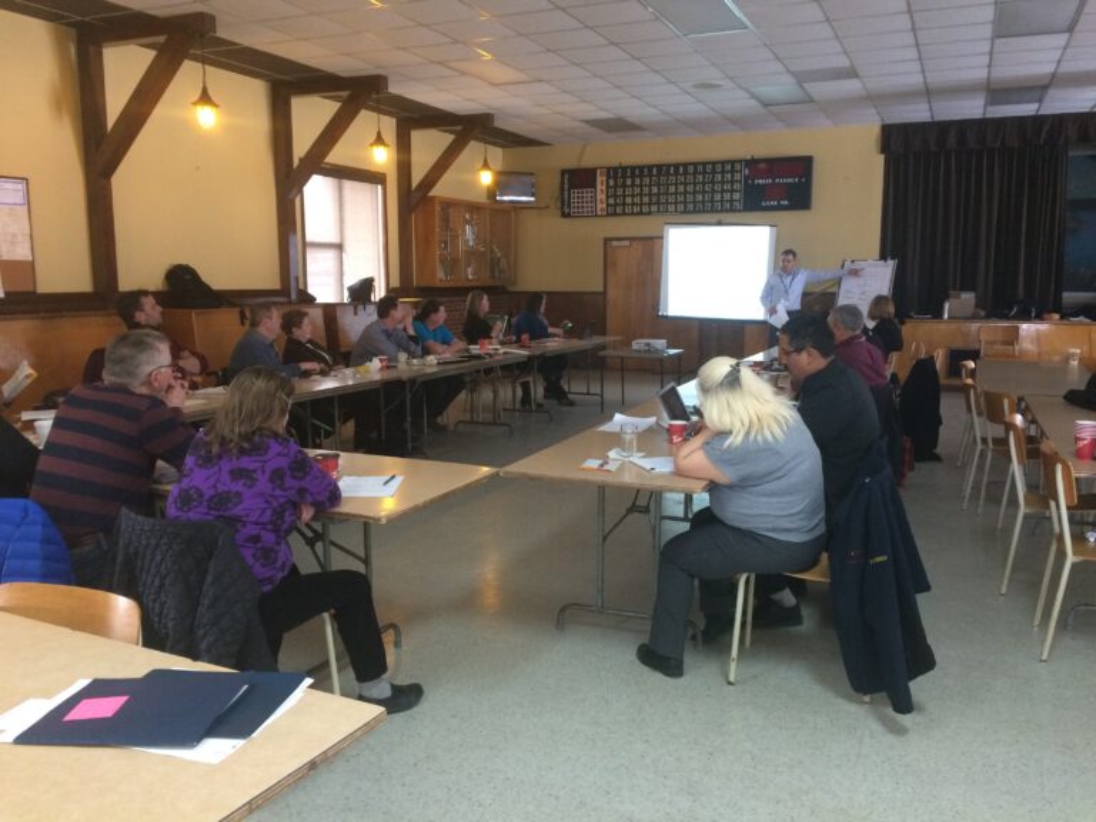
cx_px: 548
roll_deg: +0.0
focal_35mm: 29
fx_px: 918
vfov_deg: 48.2
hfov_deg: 61.7
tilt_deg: -8.5
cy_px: 411
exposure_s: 1/30
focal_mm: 4.15
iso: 160
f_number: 2.2
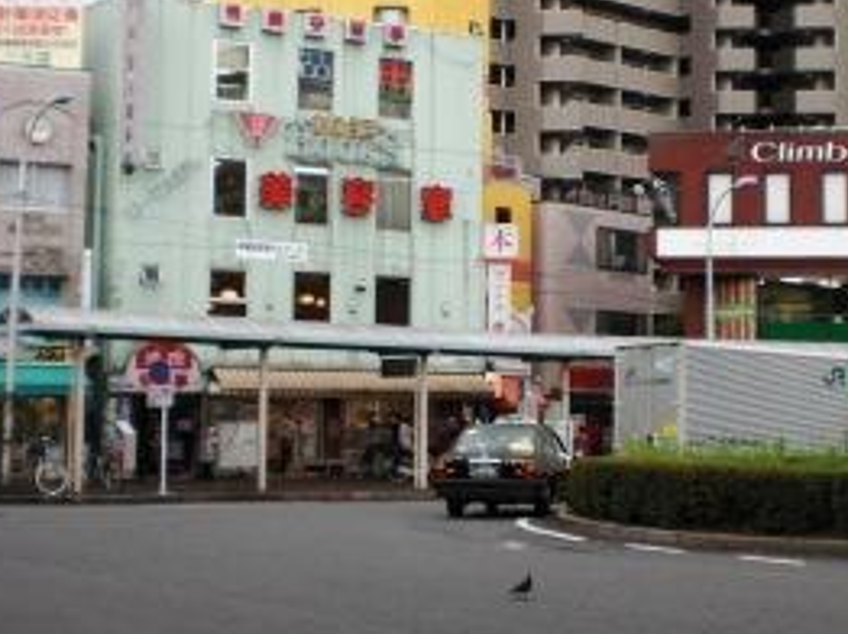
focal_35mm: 65
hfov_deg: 29.8
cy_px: 246
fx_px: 1591
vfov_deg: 22.5
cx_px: 418
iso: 64
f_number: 3.1
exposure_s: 1/200
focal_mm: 6.3
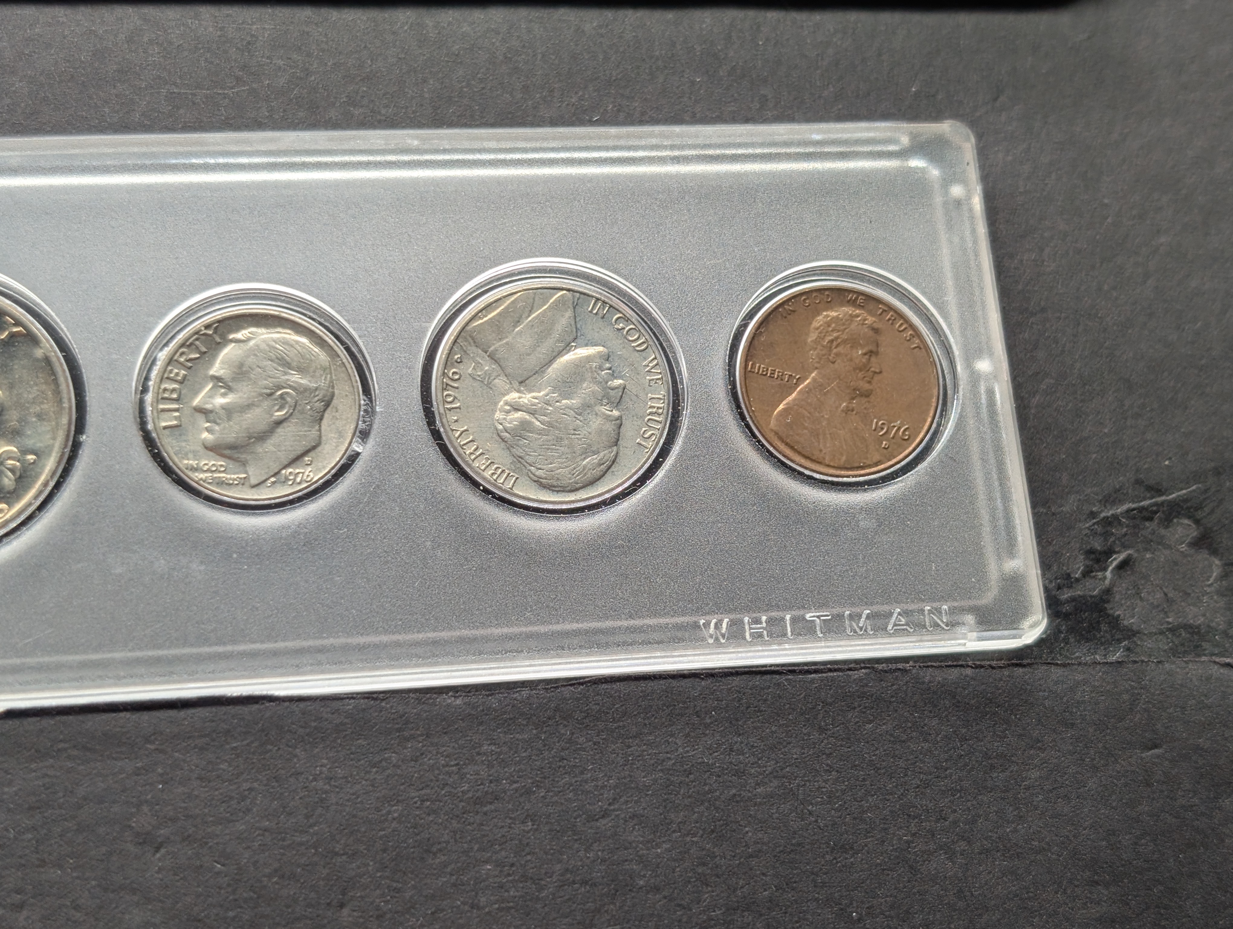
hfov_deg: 38.9
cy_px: 464
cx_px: 616
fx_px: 1748
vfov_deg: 29.7
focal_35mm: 49
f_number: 1.68
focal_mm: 6.9
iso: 88
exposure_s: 1/109
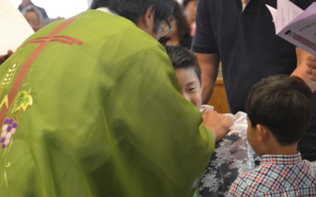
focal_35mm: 195
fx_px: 1676
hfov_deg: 10.8
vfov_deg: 6.7
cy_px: 110
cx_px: 154
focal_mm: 105
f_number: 5.3
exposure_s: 1/25
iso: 1600
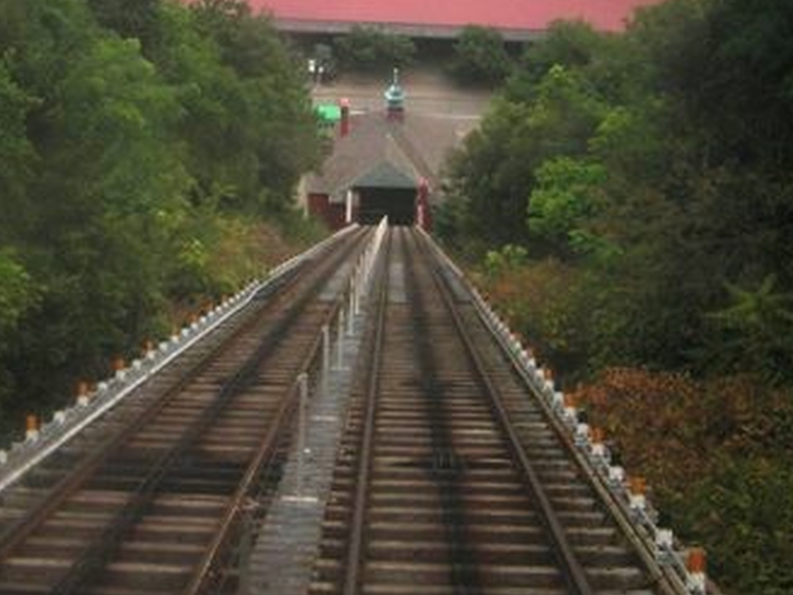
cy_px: 22
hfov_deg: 23.6
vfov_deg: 17.6
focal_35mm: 82
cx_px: 220
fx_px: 1878
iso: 50
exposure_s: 1/254
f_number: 5.7
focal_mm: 5.7
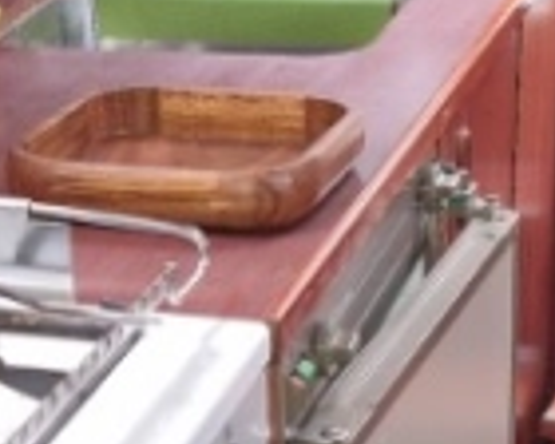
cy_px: 448
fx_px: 2267
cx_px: 107
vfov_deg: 11.1
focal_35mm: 138
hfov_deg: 13.9
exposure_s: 1/33
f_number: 2
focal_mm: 5.9
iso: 505
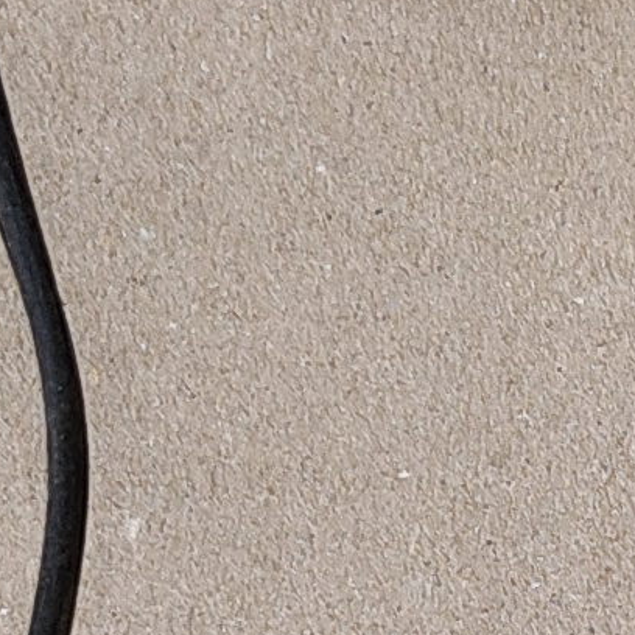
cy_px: 1265
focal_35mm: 213
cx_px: 1029
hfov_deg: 8.0
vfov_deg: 7.9
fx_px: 4421
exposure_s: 1/547
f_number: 1.8
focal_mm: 5.56
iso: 100
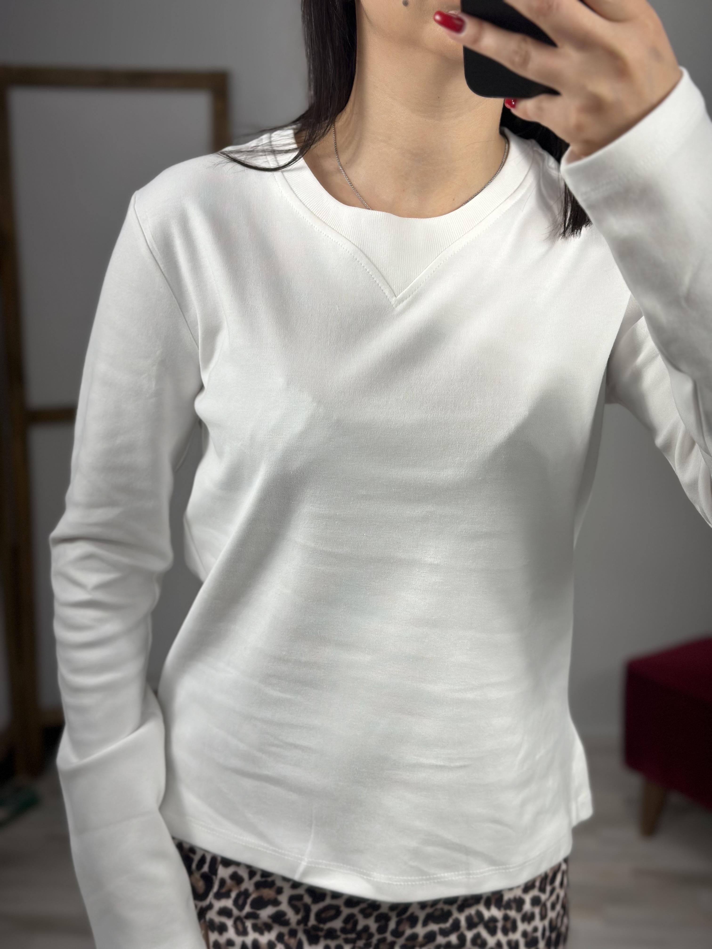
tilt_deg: -34.8
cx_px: 356
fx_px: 1316
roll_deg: +2.9
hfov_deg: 30.3
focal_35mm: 48
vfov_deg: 39.7
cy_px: 474
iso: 80
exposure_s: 1/270
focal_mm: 6.86
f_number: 1.78
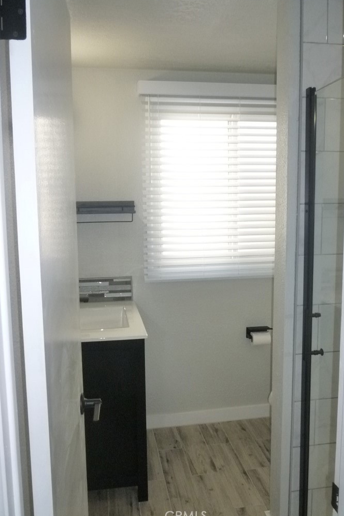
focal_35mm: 31
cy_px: 258
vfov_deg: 60.3
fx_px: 444
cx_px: 174
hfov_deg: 42.3
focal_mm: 5.2
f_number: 3.3
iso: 400
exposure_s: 1/160
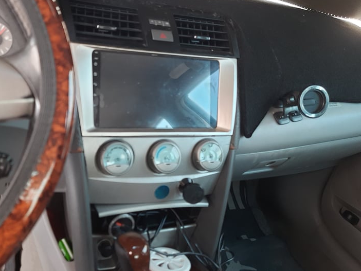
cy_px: 96
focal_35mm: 35
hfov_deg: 52.3
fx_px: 365
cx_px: 146
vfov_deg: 40.3
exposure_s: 1/33
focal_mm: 5.23
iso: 400
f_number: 1.8
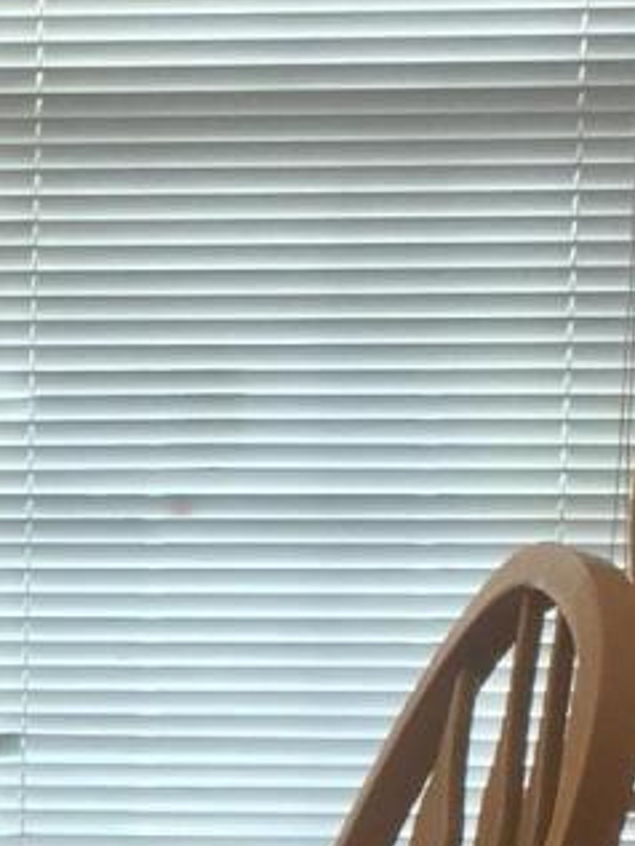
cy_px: 798
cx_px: -710
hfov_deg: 7.7
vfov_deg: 10.7
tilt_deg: -12.7
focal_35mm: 183
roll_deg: +2.3
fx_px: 4473
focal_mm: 4.15
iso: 32
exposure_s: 1/60
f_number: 2.2
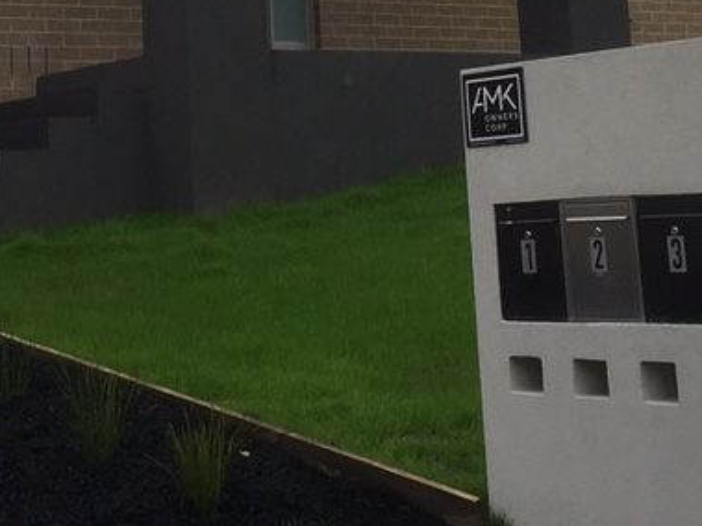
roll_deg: +0.8
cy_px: -170
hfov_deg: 20.0
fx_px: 1987
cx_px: 230
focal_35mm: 98
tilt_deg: +13.8
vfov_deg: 14.4
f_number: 2.2
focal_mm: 4.15
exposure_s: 1/1163
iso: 32
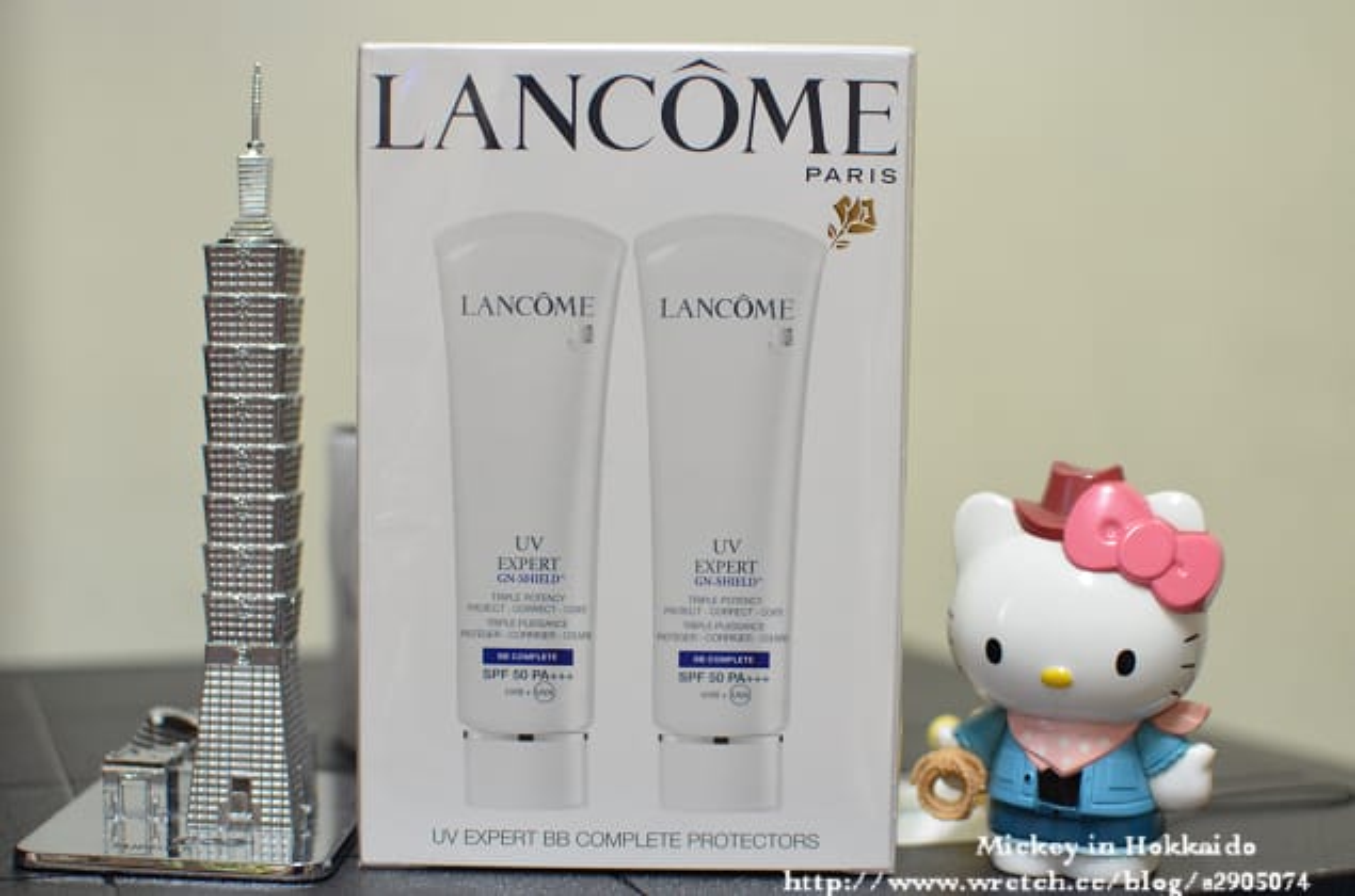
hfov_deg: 37.9
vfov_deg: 25.6
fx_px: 1971
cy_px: 448
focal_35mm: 52
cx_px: 678
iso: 1250
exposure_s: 1/80
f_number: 2.8
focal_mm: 35
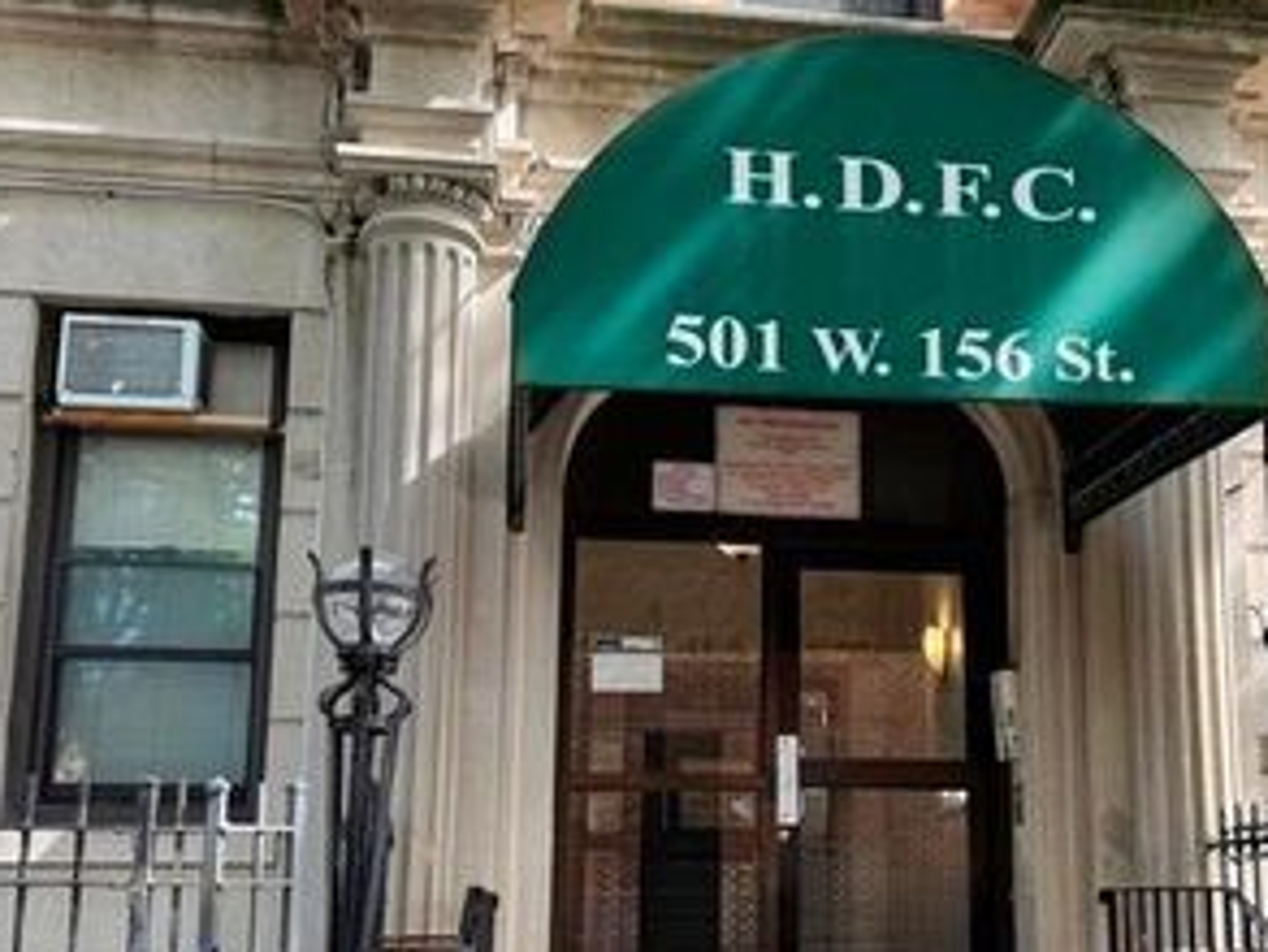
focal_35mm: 41
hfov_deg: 45.4
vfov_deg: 34.8
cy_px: 638
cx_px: 779
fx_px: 1502
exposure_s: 1/203
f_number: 1.78
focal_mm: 6.76
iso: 80
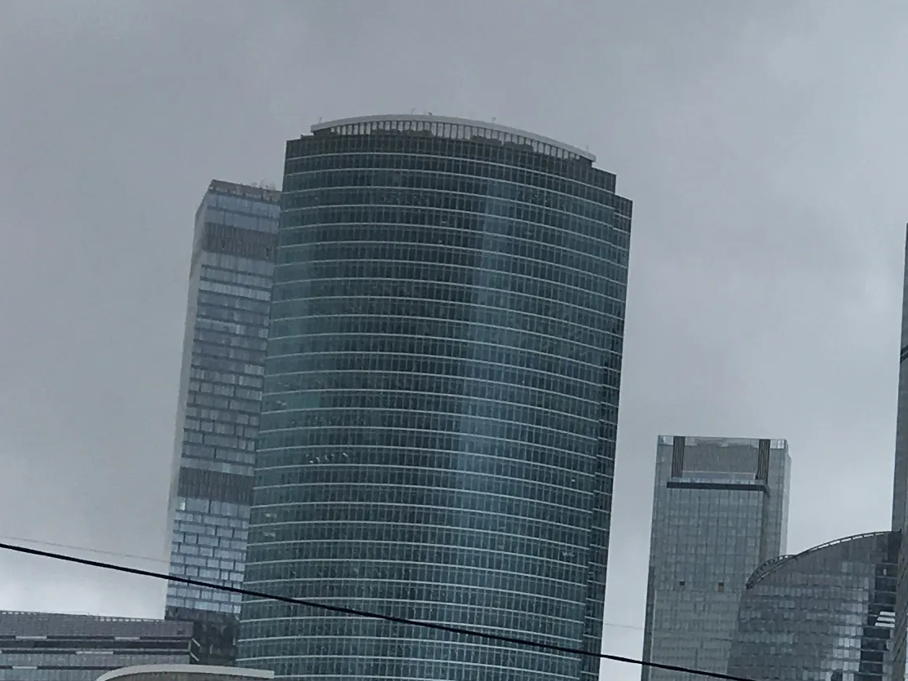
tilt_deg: +12.4
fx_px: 2754
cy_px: 723
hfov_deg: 16.2
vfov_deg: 13.8
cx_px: 1575
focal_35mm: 105
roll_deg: +0.9
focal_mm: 4.15
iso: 25
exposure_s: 1/519
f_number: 2.2
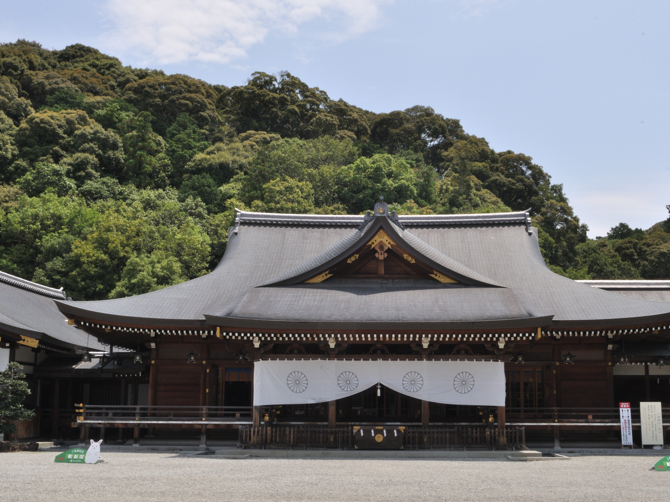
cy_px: 250
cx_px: 371
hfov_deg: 41.2
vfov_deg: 31.5
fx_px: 890
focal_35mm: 46
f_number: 29
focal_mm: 28
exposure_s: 1/60
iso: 250
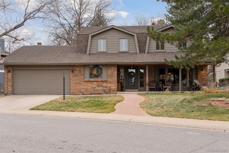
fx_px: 280
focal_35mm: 44
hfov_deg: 44.5
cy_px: 76
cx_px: 114
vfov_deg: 30.5
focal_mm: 44
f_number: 9
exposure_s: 1/100
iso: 400
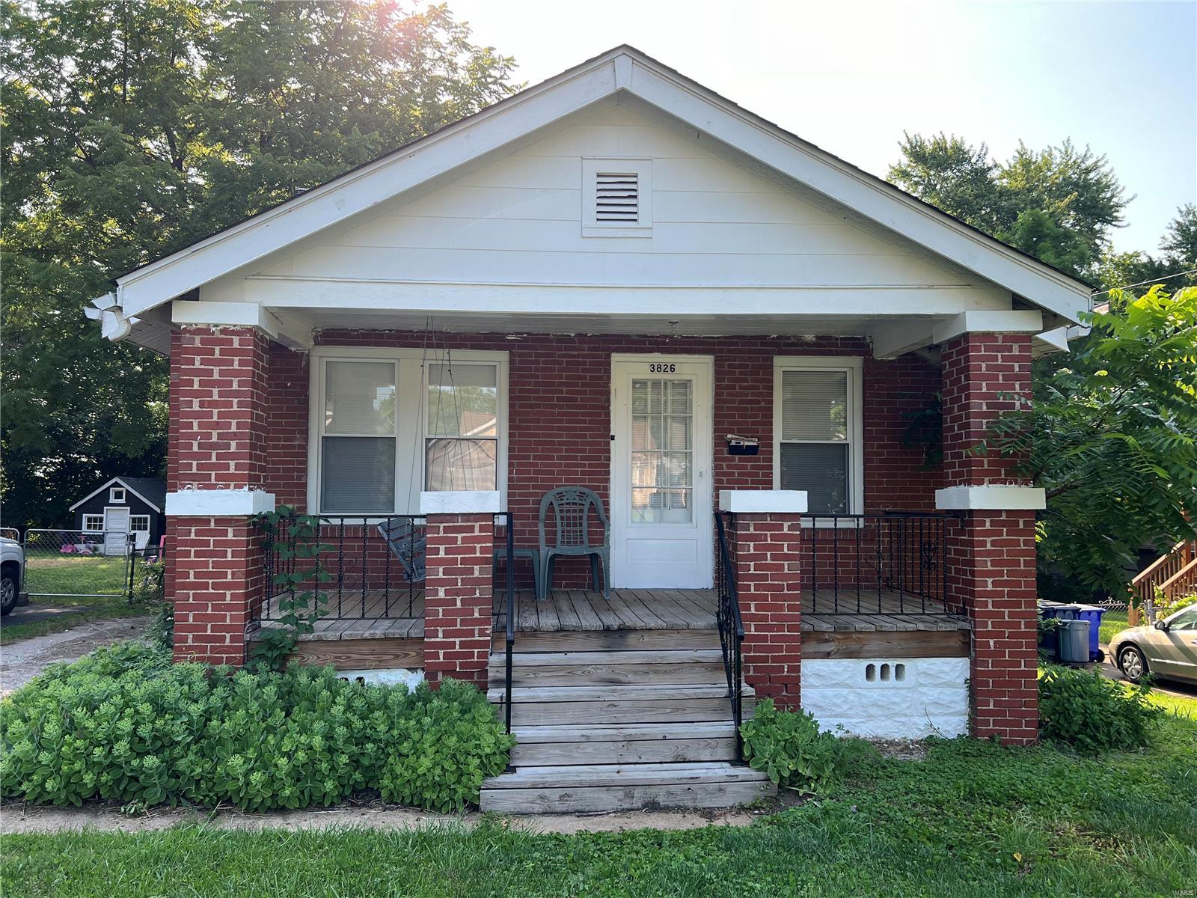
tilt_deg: +2.6
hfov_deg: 67.3
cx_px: 598
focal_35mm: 26
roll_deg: -0.5
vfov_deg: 53.1
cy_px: 449
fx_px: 899
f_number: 1.5
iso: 50
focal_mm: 5.7
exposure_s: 1/797
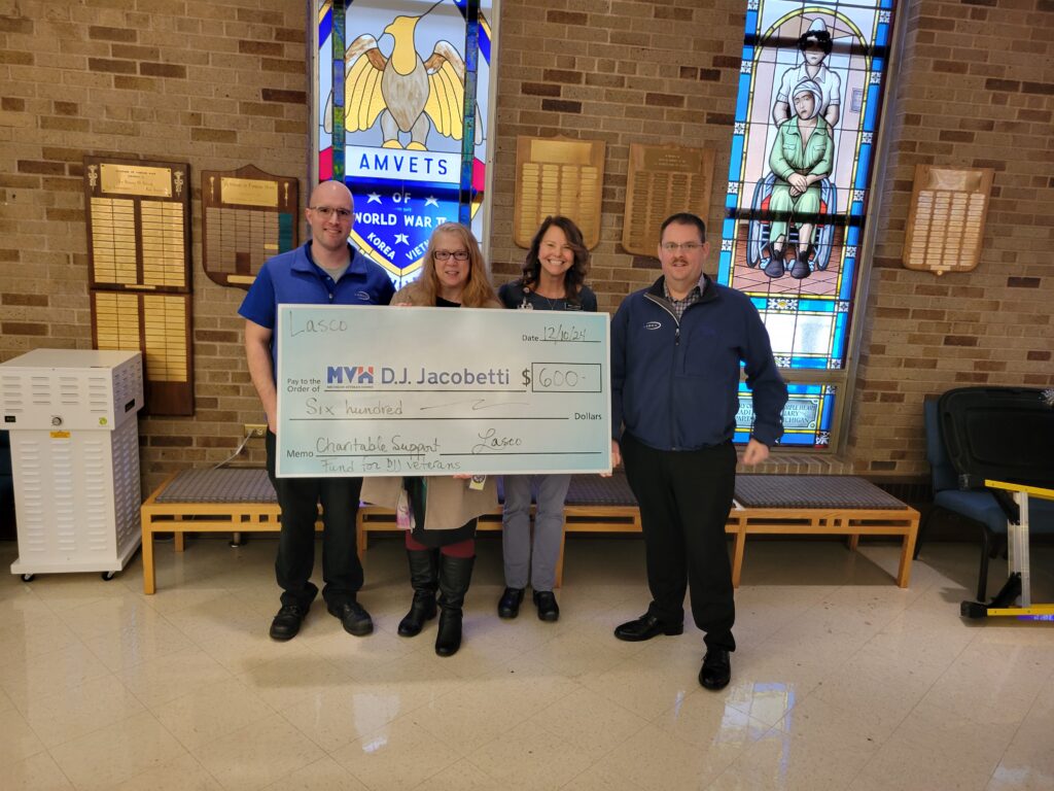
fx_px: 792
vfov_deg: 53.1
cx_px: 527
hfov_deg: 67.3
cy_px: 396
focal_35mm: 26
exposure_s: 1/40
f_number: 1.8
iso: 250
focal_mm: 5.4
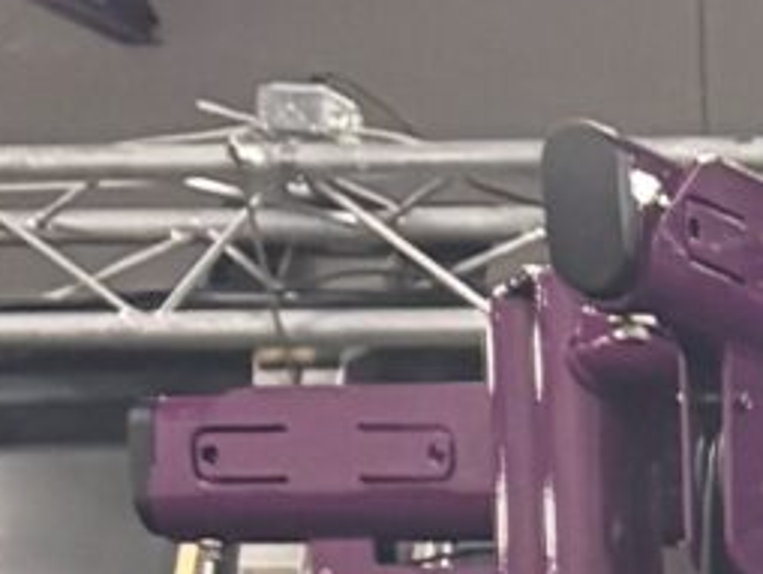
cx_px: 2815
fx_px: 5780
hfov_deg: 6.4
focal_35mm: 262
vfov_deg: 5.1
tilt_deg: -5.2
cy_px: 2260
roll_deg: -1.2
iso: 200
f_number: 1.6
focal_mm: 5.96
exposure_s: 1/60
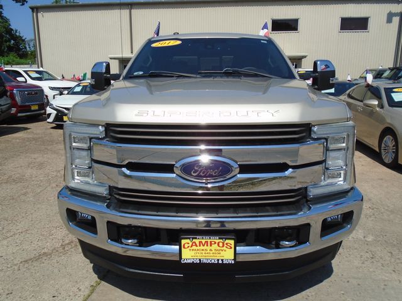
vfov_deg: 53.1
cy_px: 150
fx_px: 302
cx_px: 201
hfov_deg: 67.3
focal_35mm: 26
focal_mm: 4.6
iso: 100
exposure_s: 1/320
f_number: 8
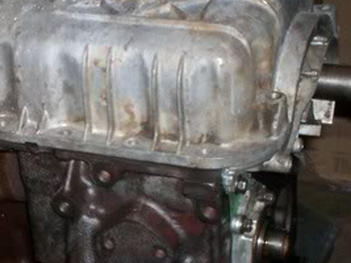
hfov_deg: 17.9
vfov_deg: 13.7
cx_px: 21
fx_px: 1095
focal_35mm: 108
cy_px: 104
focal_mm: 6
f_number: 4.5
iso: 140
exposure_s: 1/60
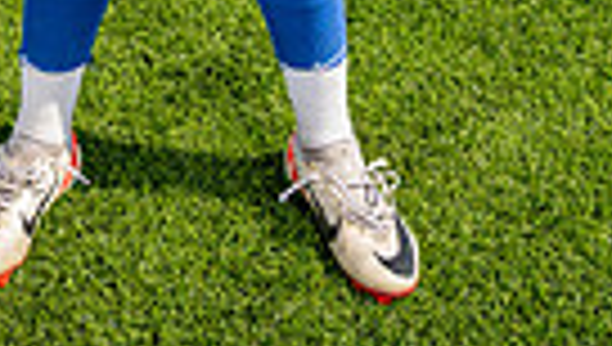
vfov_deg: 11.2
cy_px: -584
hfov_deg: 25.4
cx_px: 198
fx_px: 1349
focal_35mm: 83
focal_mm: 24
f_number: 7.1
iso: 50
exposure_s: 1/125
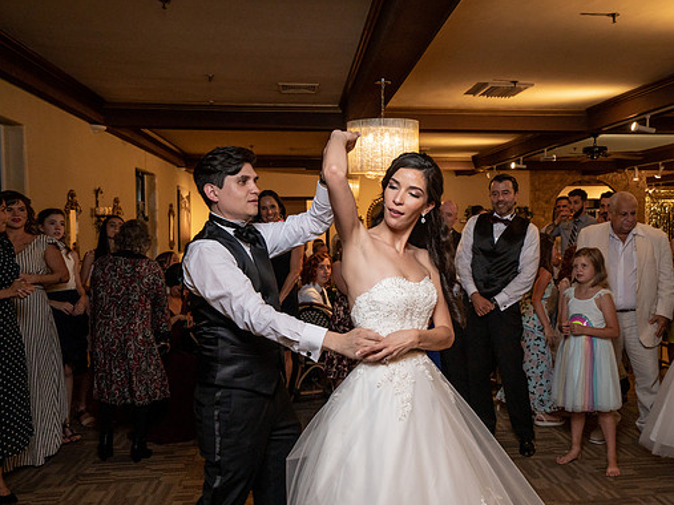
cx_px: 383
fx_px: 642
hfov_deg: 55.2
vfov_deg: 42.9
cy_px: 255
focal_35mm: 33
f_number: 5.6
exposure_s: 1/200
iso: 2000
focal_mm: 29
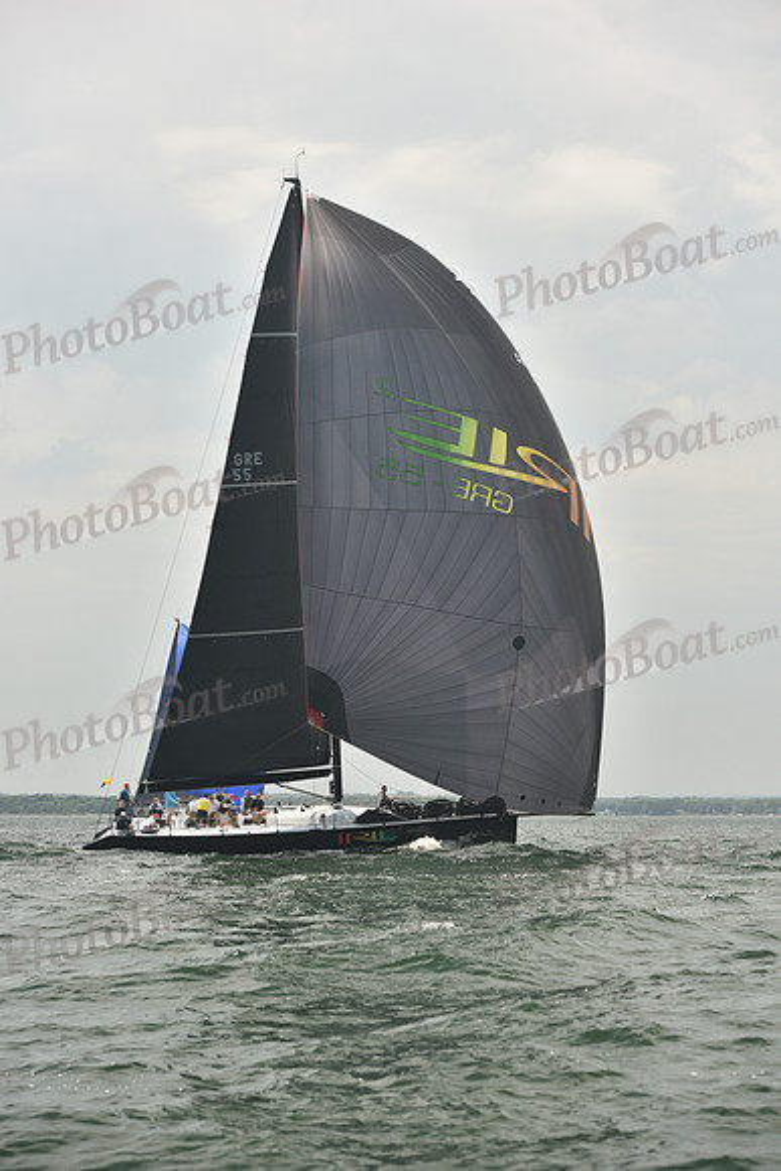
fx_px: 2276
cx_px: 390
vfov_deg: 28.8
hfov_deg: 19.5
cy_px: 586
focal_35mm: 70
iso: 250
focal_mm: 70
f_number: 6.3
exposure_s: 1/640
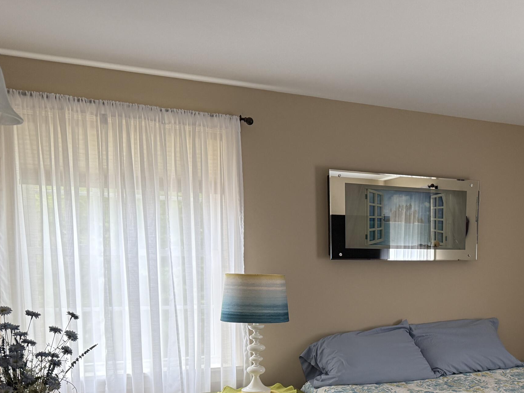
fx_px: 636
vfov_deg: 32.9
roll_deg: -0.7
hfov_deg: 43.2
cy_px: 339
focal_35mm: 42
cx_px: 402
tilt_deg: -7.0
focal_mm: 6.76
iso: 320
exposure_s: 1/120
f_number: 1.78
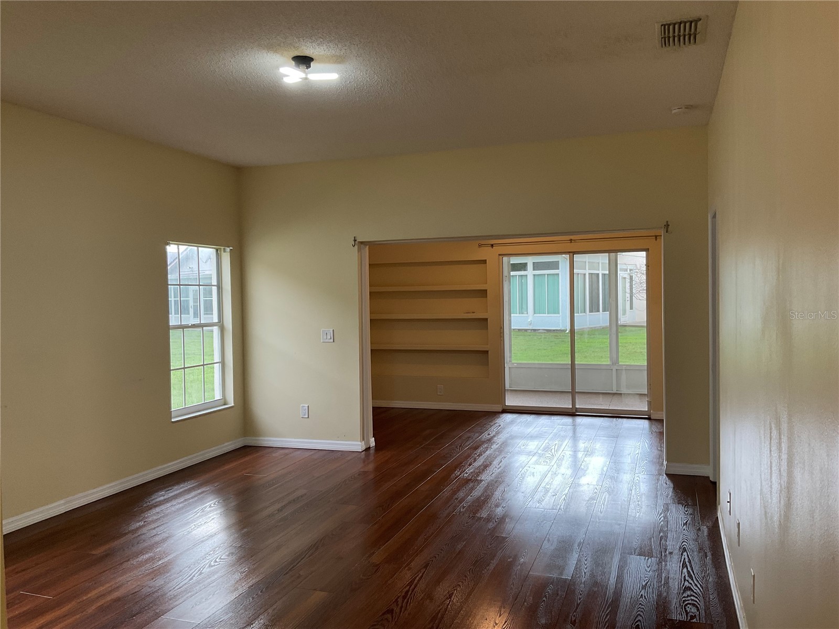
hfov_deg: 61.7
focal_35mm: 29
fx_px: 703
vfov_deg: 48.2
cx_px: 420
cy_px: 314
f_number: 1.8
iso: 64
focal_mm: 3
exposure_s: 1/60
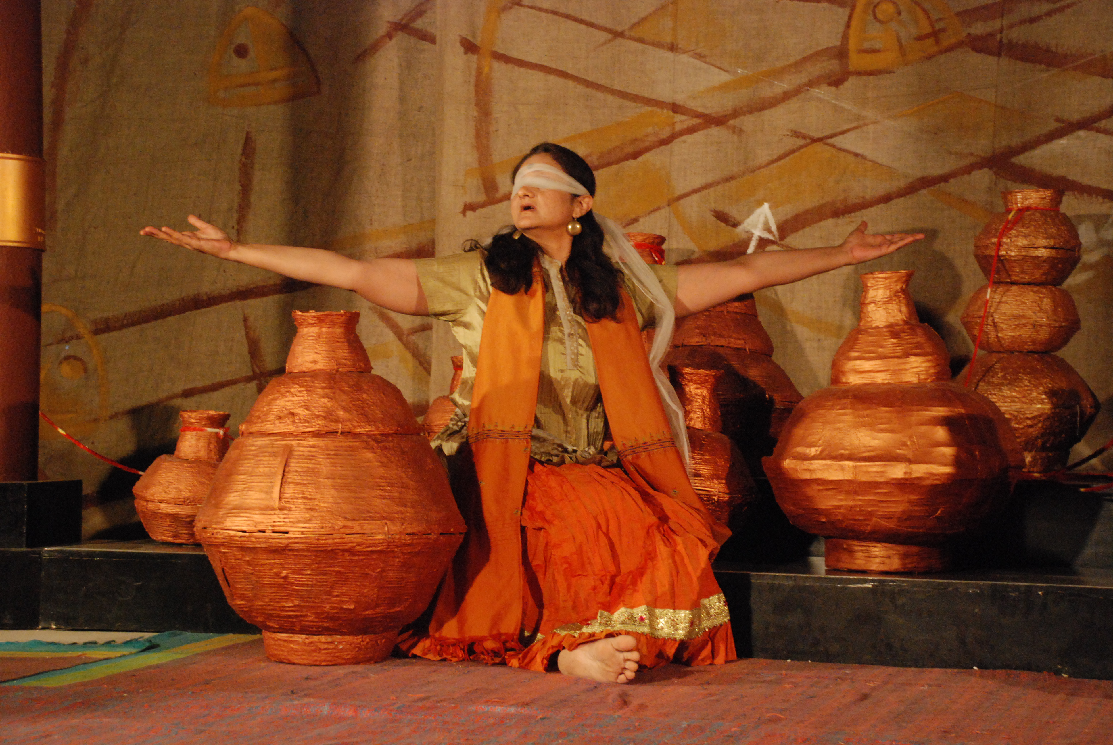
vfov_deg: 19.0
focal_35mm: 72
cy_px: 372
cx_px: 556
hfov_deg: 28.0
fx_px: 2229
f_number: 4.8
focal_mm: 48
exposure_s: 1/60
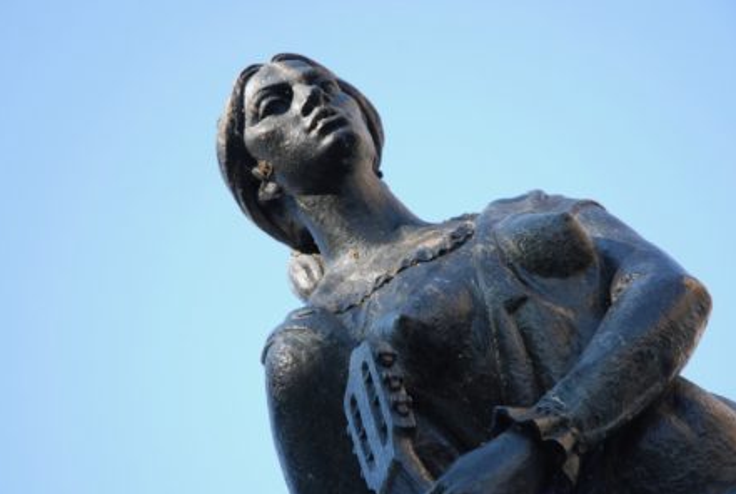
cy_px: 253
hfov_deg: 17.2
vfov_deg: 11.6
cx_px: 355
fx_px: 2438
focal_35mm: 119
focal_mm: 70
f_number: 4.5
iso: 200
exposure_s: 1/200
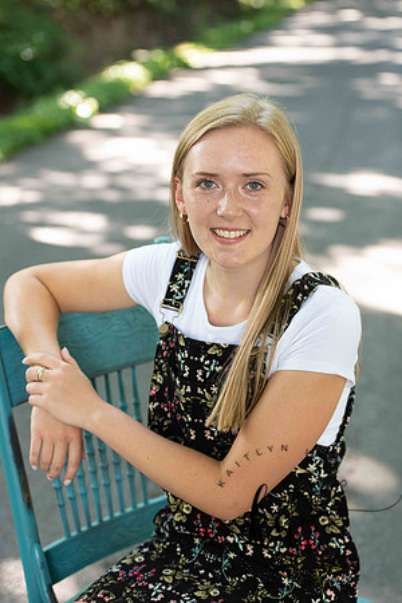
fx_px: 1172
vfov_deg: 28.8
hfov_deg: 19.5
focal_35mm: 70
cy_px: 302
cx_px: 201
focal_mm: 70
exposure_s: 1/200
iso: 640
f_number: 3.5
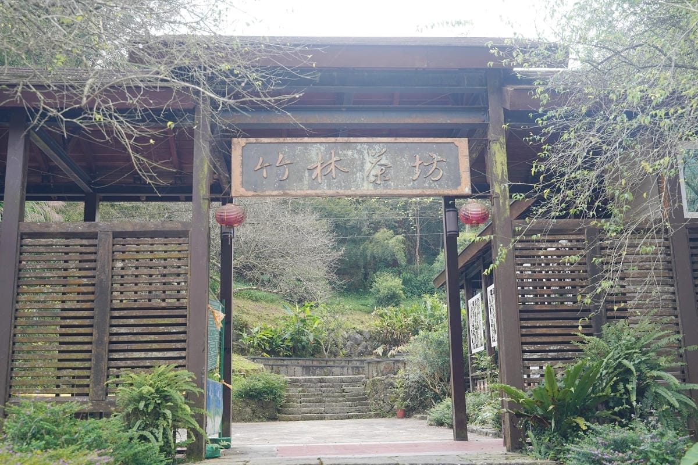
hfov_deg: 50.7
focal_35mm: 38
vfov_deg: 35.1
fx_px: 737
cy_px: 232
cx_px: 349
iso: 500
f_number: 4
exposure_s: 1/160
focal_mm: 38
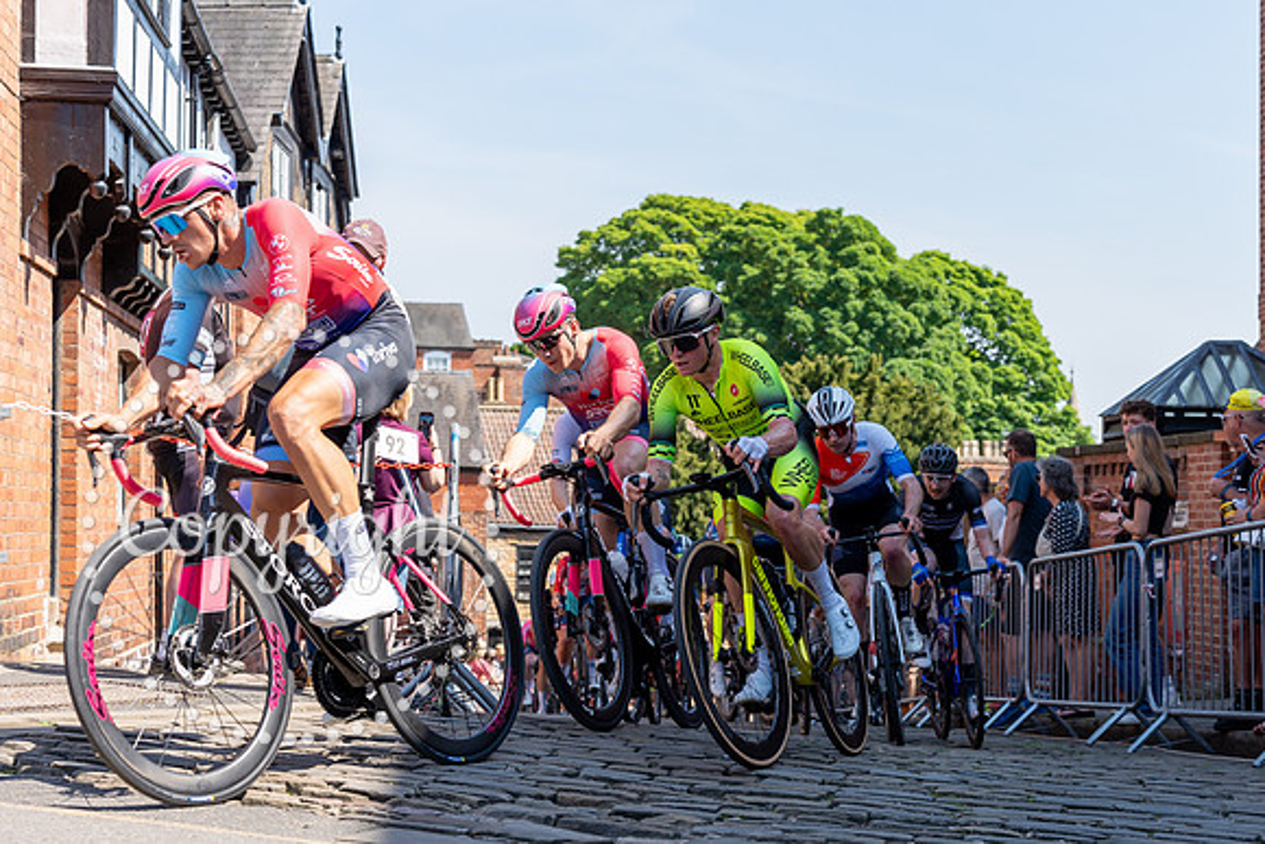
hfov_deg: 33.7
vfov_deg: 22.9
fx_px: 2083
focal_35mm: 59
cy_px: 519
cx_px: 727
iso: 160
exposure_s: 1/800
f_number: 4
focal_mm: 45
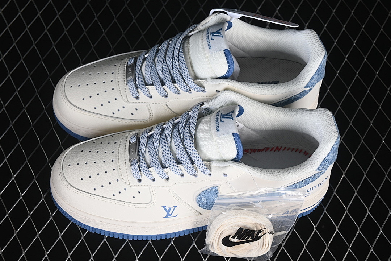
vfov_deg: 18.2
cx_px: 196
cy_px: 130
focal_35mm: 75
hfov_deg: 27.0
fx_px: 815
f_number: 7.1
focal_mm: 50
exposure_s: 1/80
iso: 160
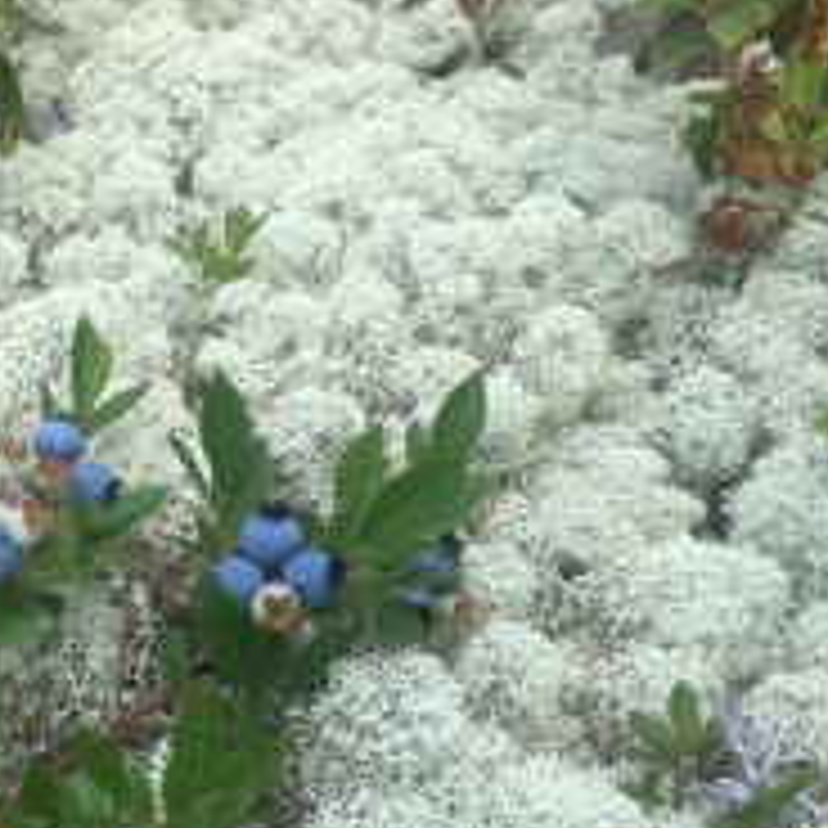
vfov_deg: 33.0
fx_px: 1380
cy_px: 576
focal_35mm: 51
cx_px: 126
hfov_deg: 32.2
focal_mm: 4.15
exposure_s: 1/591
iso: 25
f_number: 2.2
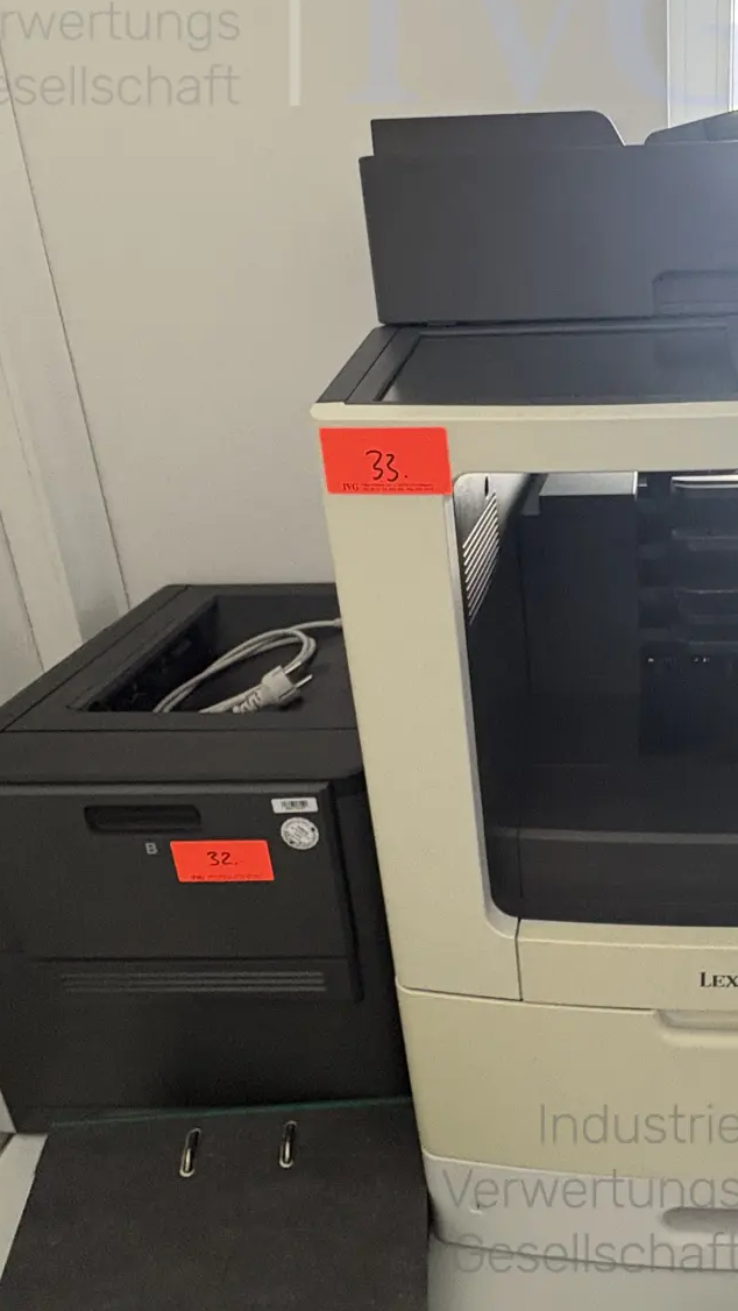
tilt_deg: -21.6
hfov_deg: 42.1
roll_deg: +1.7
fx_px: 904
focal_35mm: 26
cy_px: 603
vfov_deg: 71.8
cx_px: 608
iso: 500
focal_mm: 2.22
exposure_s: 1/60
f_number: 2.2
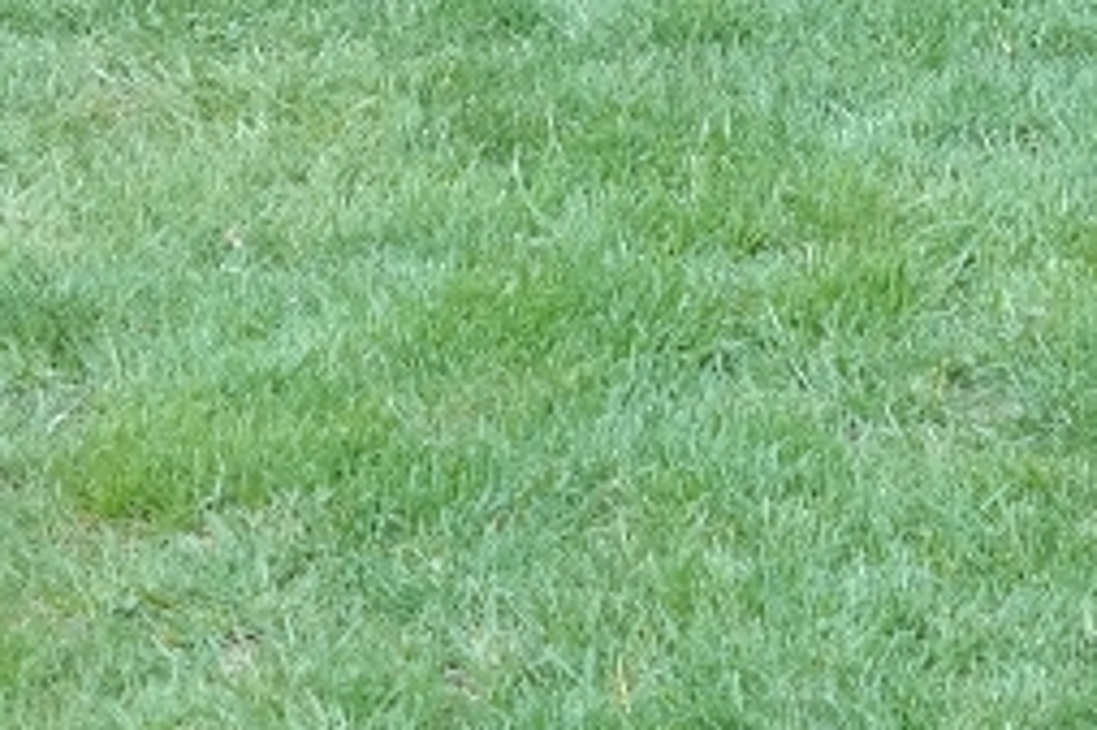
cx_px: 1520
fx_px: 5177
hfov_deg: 11.7
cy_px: -812
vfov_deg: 7.7
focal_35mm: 170
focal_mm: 18
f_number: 6.3
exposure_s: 1/125
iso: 100
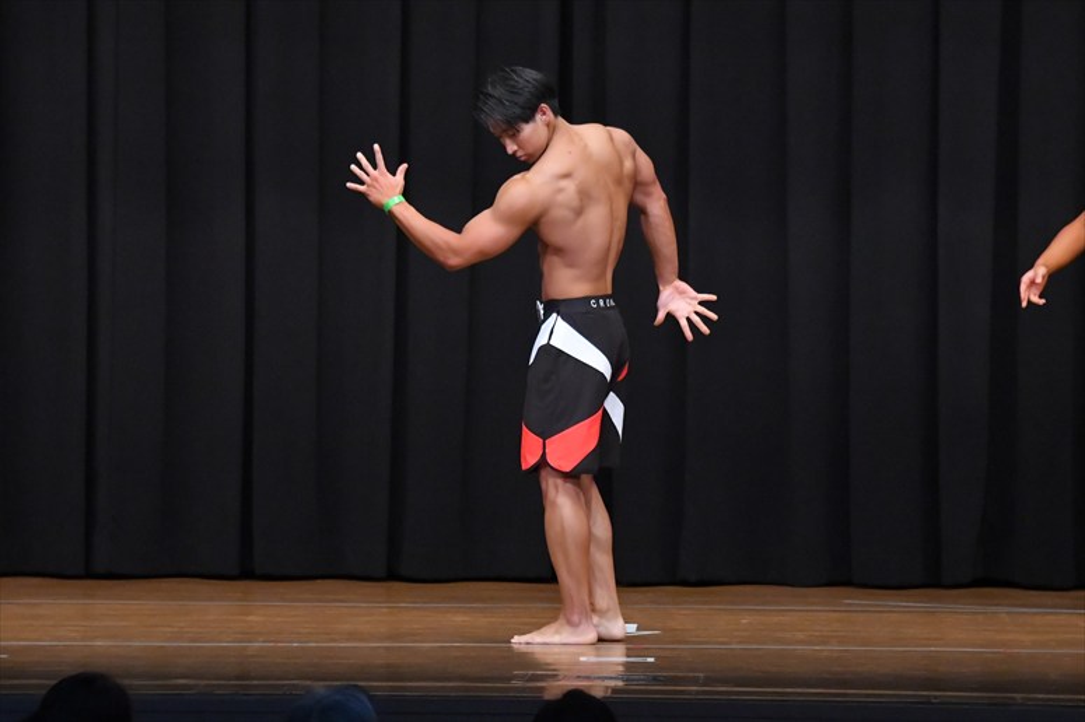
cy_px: 361
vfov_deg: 6.1
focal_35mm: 225
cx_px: 542
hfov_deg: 9.2
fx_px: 6778
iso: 8000
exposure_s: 1/400
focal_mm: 150
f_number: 5.6
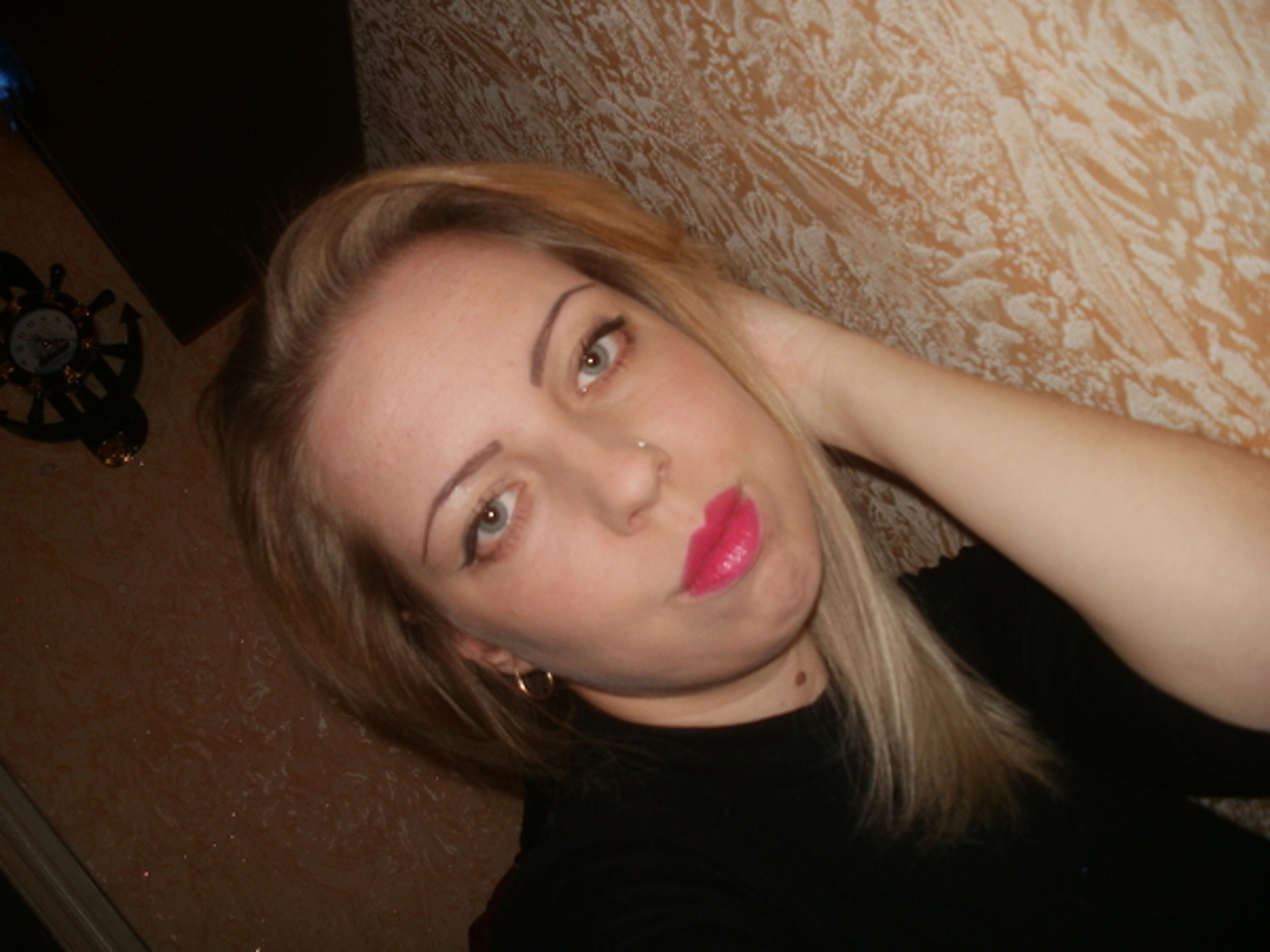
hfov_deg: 51.4
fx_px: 1321
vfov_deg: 39.7
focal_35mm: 36
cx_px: 635
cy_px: 476
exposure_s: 1/30
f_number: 3.5
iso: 100
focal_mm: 6.3
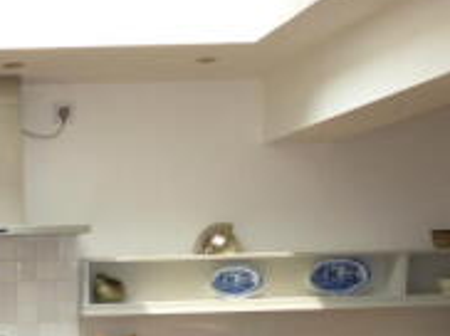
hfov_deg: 23.2
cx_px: -93
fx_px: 1000
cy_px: 485
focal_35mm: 77
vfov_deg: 17.4
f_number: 3.3
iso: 100
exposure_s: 1/60
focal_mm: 4.3
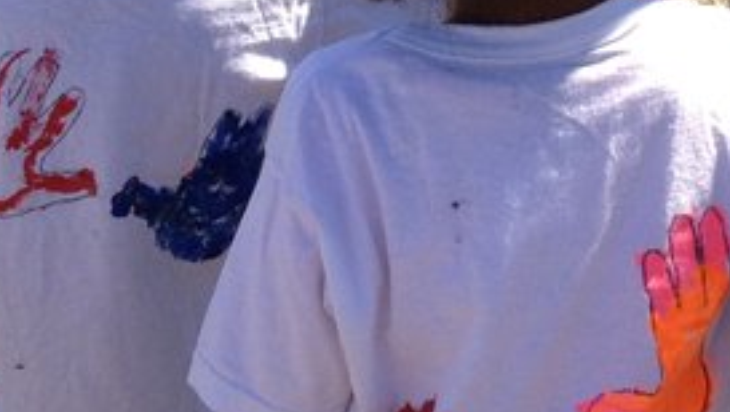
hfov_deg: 14.7
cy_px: -463
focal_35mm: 143
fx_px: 2770
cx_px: 773
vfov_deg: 8.0
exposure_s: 1/876
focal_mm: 4.28
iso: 64
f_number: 2.4
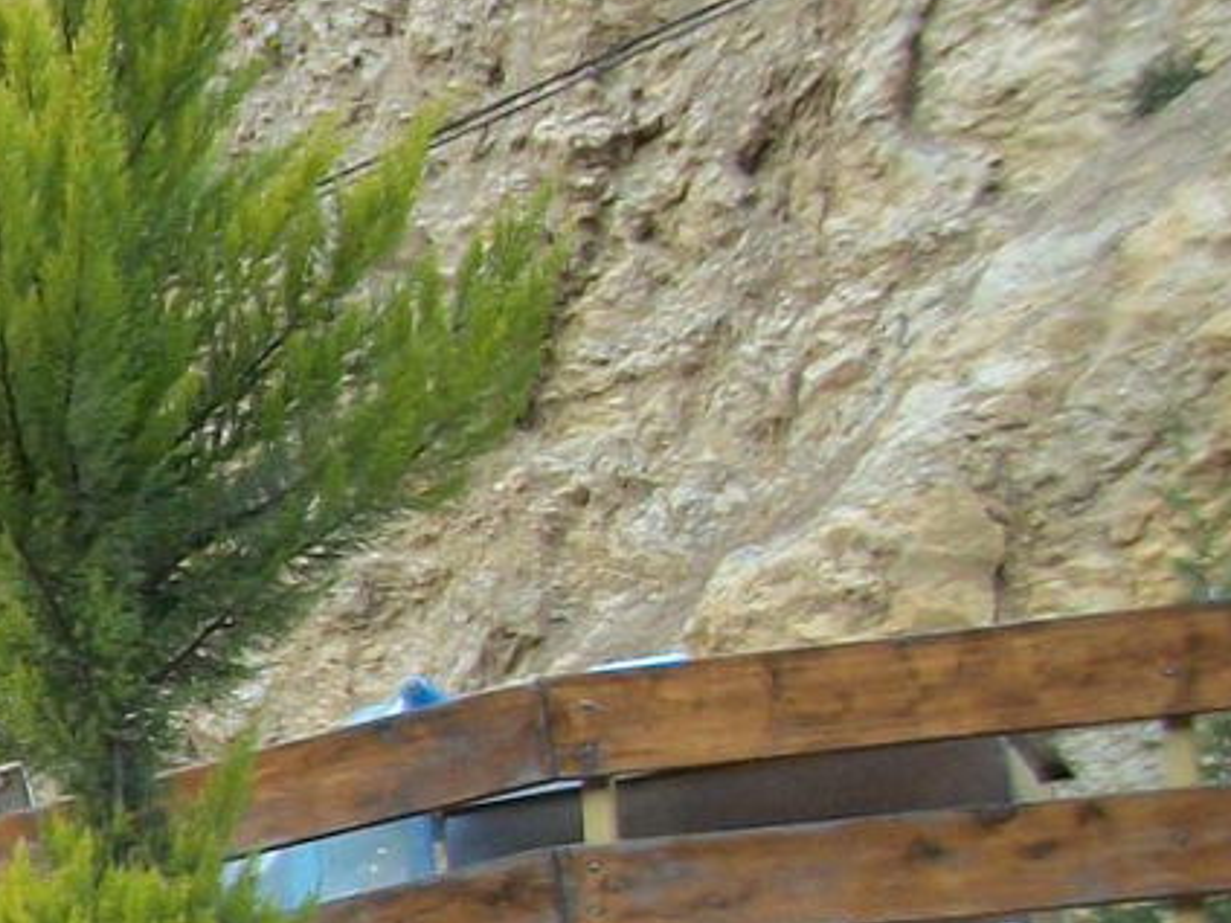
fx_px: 5156
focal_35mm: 145
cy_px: 1277
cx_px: -1550
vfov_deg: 10.0
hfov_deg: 11.6
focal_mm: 5.7
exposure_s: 1/80
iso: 80
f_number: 2.9
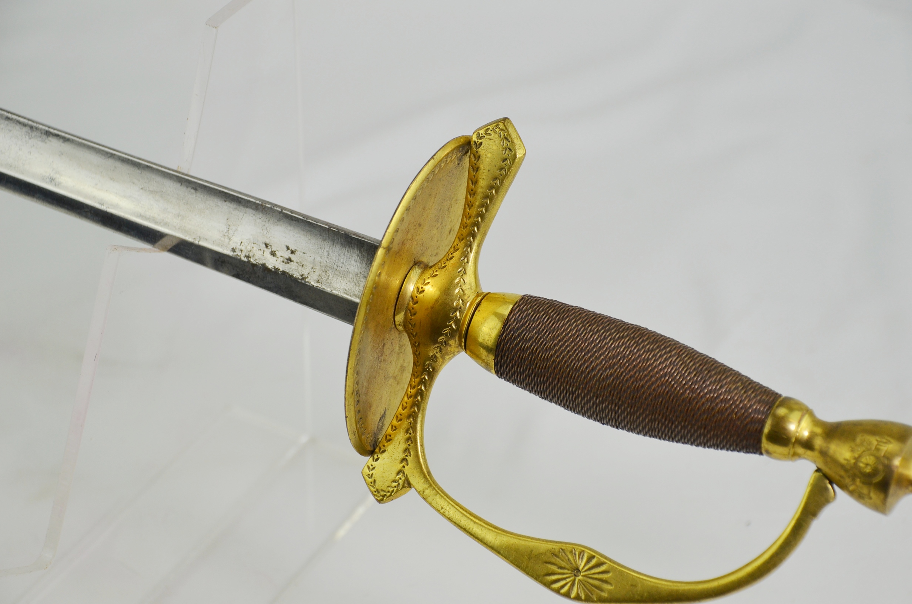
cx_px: 456
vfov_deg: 14.6
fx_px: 2351
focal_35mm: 93
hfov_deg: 22.0
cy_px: 302
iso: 400
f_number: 5
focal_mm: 62
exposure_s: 1/320
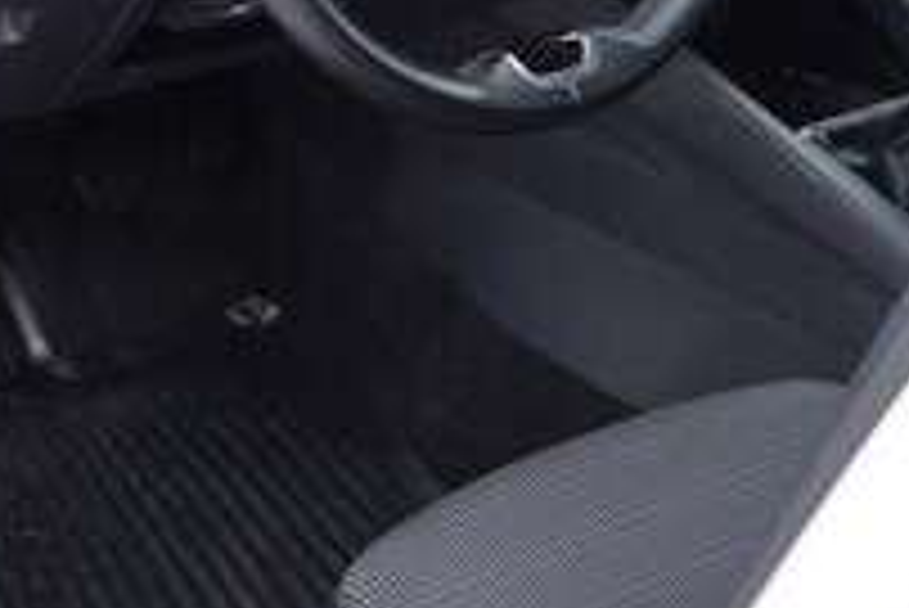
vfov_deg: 13.9
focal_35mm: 98
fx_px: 2476
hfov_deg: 20.5
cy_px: 65
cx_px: 166
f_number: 2.8
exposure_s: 1/40
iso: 125
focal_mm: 24
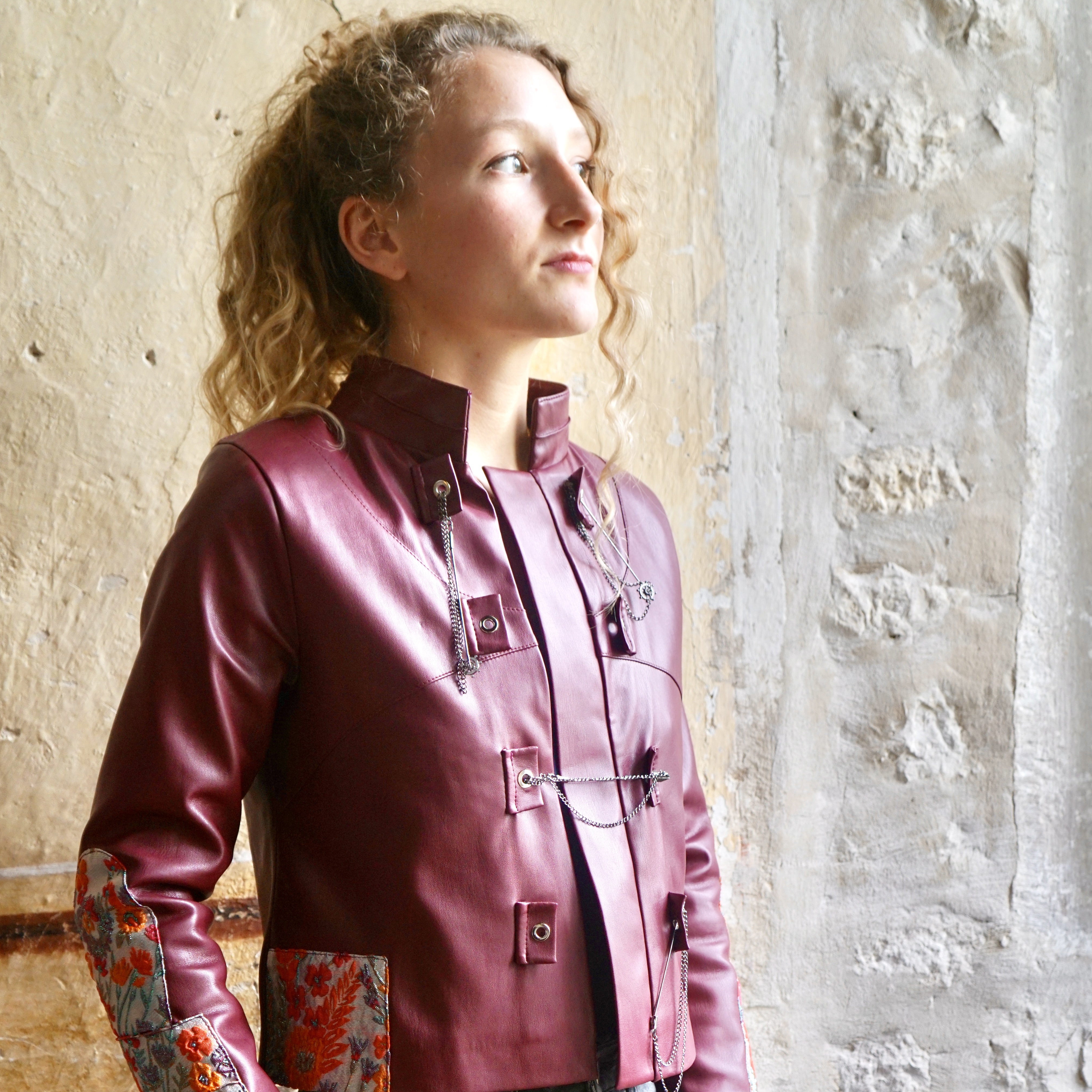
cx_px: 549
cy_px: 784
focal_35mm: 45
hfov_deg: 37.6
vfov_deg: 36.9
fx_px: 1606
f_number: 4
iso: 500
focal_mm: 35
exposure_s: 1/60
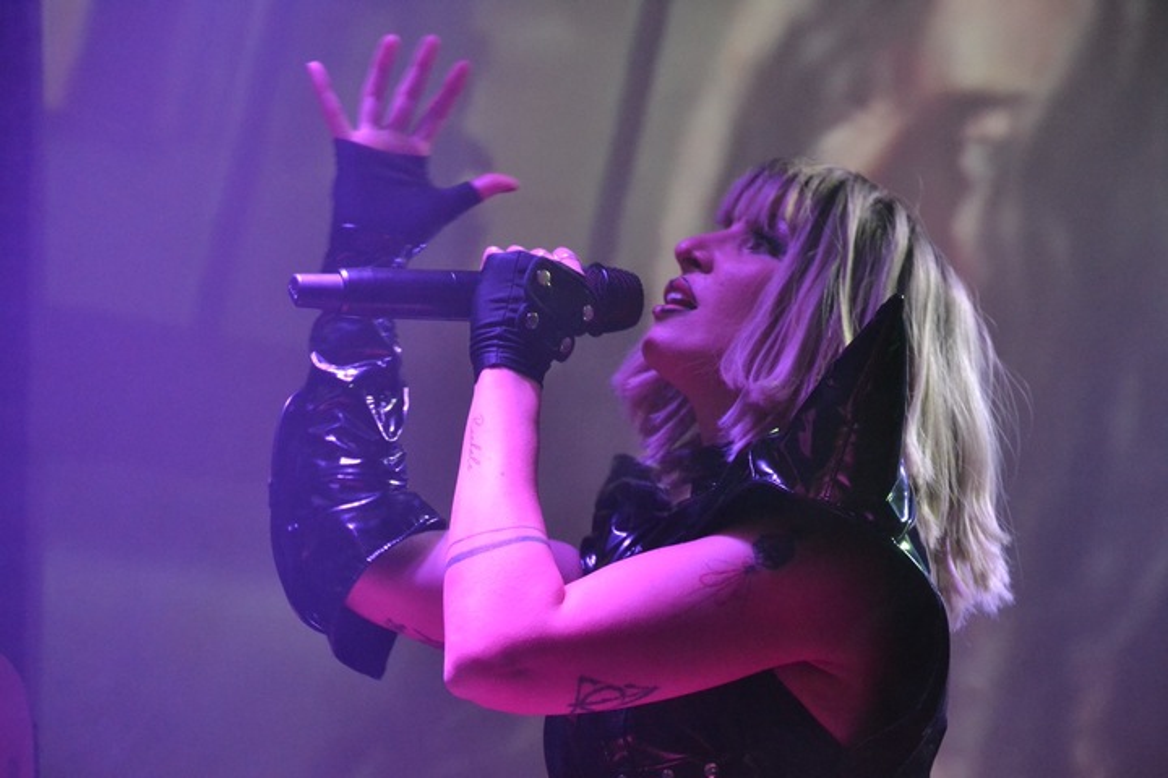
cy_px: 389
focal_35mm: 158
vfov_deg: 8.7
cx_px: 584
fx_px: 5110
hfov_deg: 13.0
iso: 3200
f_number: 5.6
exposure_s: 1/60
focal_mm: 105
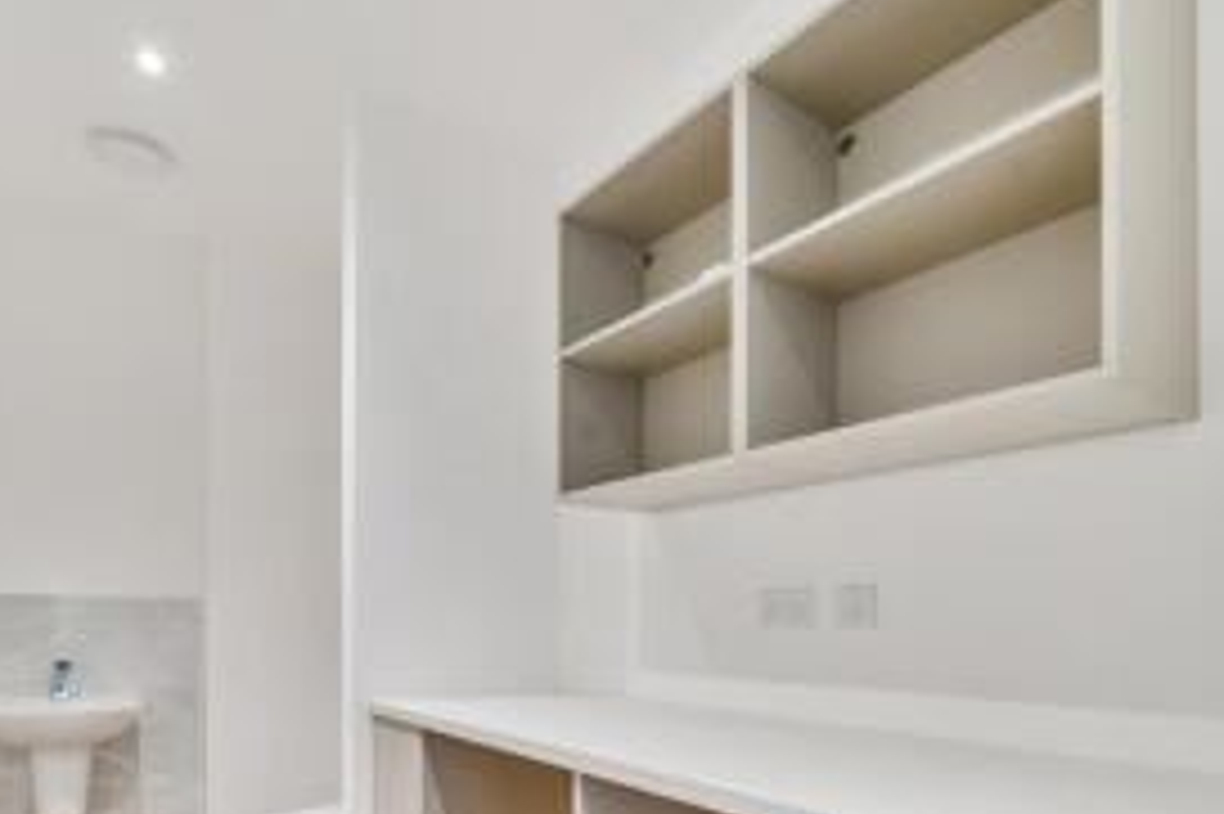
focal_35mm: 21
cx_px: 616
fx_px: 714
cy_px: 623
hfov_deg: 81.2
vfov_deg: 56.1
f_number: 8
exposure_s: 1/2.5
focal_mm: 12
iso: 100
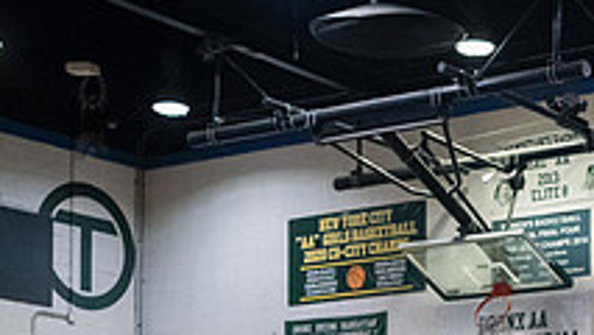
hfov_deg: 18.9
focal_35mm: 109
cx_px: 630
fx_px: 1717
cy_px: 515
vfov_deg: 10.7
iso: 8000
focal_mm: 35
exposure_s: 1/400
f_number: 4
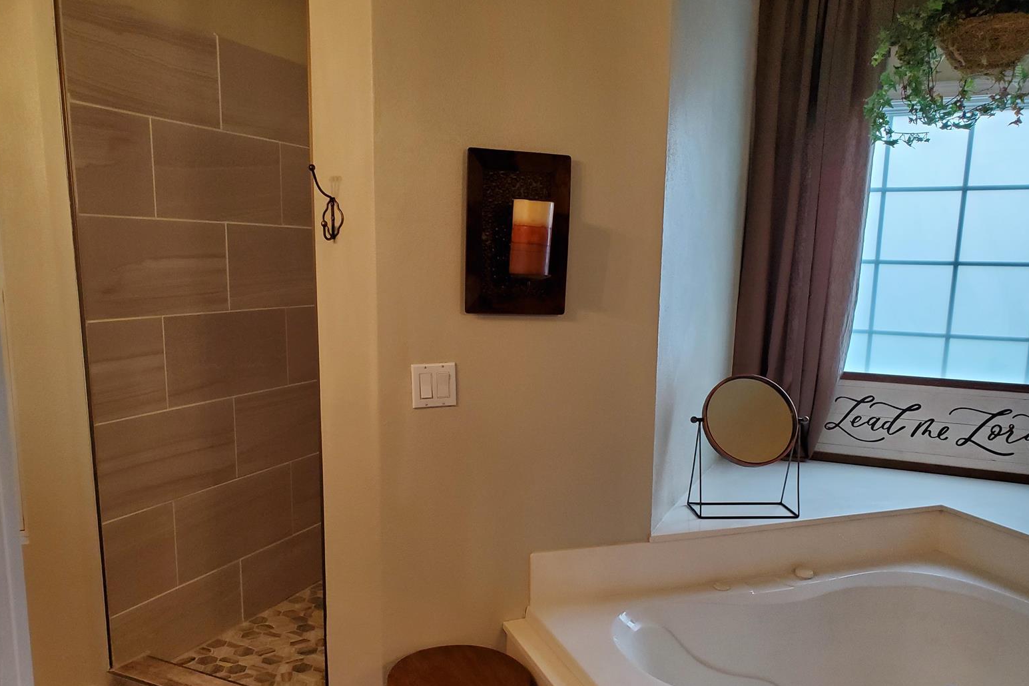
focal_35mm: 28
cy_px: 384
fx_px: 800
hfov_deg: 65.5
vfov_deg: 46.3
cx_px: 525
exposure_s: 1/120
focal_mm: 4.3
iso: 320
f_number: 2.4
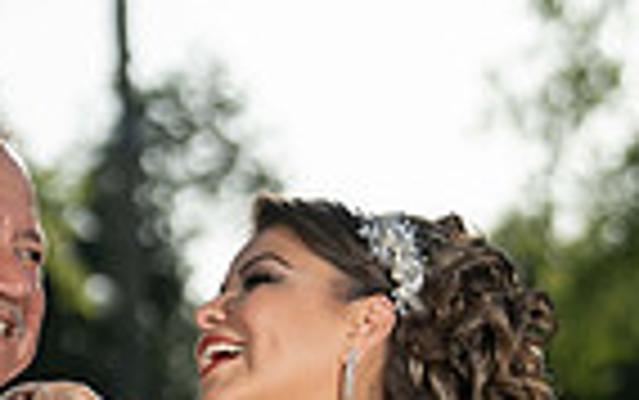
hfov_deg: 9.8
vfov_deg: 6.0
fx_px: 3712
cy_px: 827
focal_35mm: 213
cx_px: 184
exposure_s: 1/3200
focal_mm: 66
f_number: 2.5
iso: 160
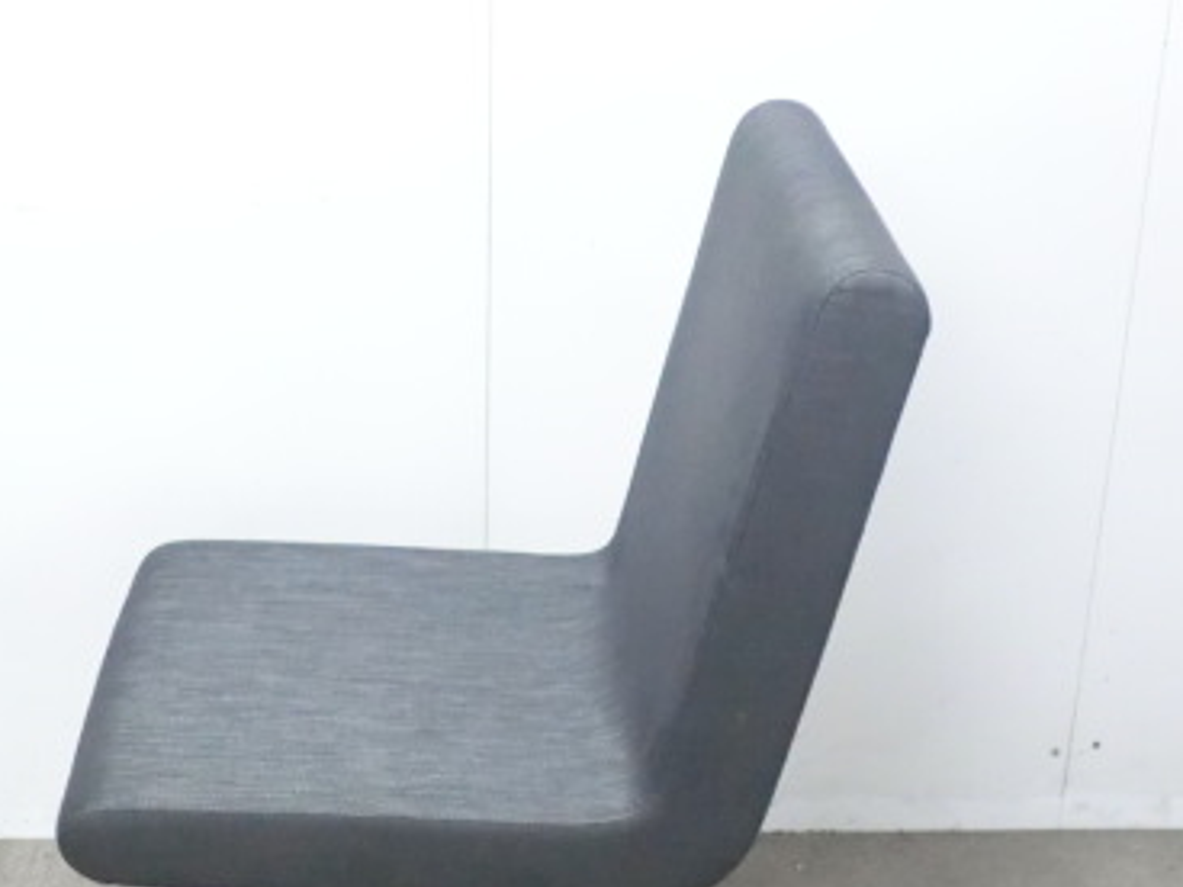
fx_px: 2256
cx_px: 440
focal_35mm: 66
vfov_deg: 22.2
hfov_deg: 29.3
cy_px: 588
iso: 800
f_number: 3.9
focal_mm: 6.9
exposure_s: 1/30
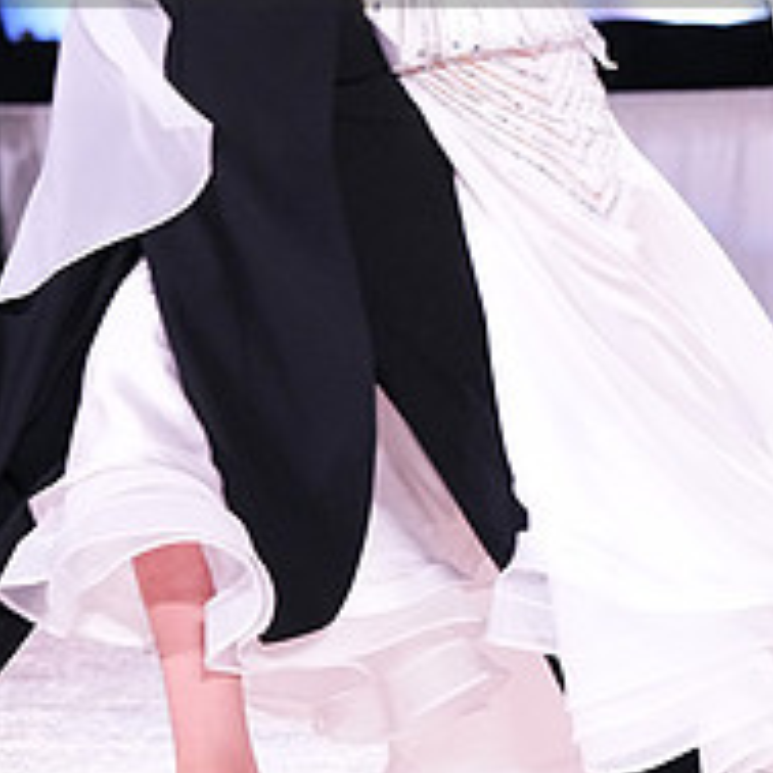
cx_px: 460
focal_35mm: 341
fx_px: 8615
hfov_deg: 5.1
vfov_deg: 5.1
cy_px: -127
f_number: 5
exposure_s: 1/320
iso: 5000
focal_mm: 131
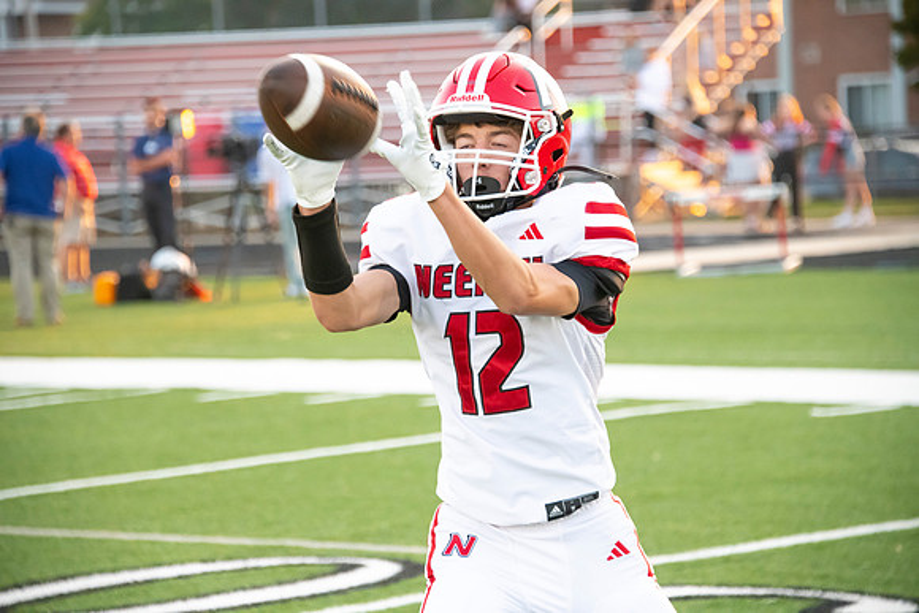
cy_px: 306
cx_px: 460
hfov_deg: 12.1
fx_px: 4341
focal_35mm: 170
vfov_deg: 8.1
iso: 4000
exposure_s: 1/800
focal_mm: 170
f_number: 5.6
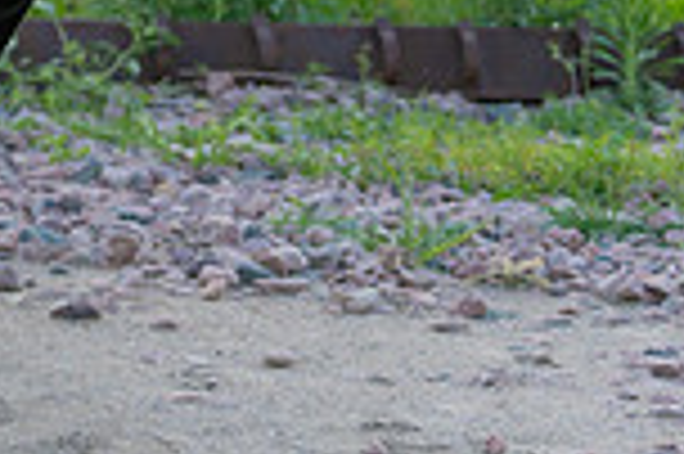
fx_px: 5067
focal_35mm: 267
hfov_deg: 7.6
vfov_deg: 5.1
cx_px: -189
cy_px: -362
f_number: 2.8
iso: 160
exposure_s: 1/250
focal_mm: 70
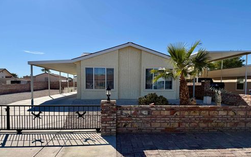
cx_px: 127
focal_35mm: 26
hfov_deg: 70.4
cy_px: 94
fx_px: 178
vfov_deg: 47.4
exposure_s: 1/7353
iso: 80
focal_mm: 6.76
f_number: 1.78
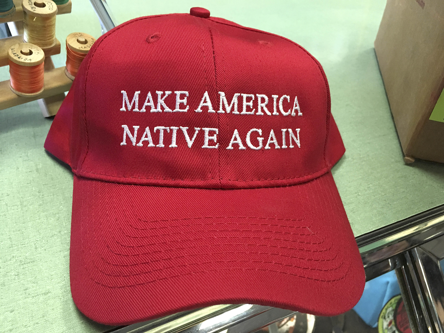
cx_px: 222
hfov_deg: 61.7
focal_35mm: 29
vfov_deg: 48.2
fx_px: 372
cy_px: 166
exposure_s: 1/30
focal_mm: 4.15
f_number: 2.2
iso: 160
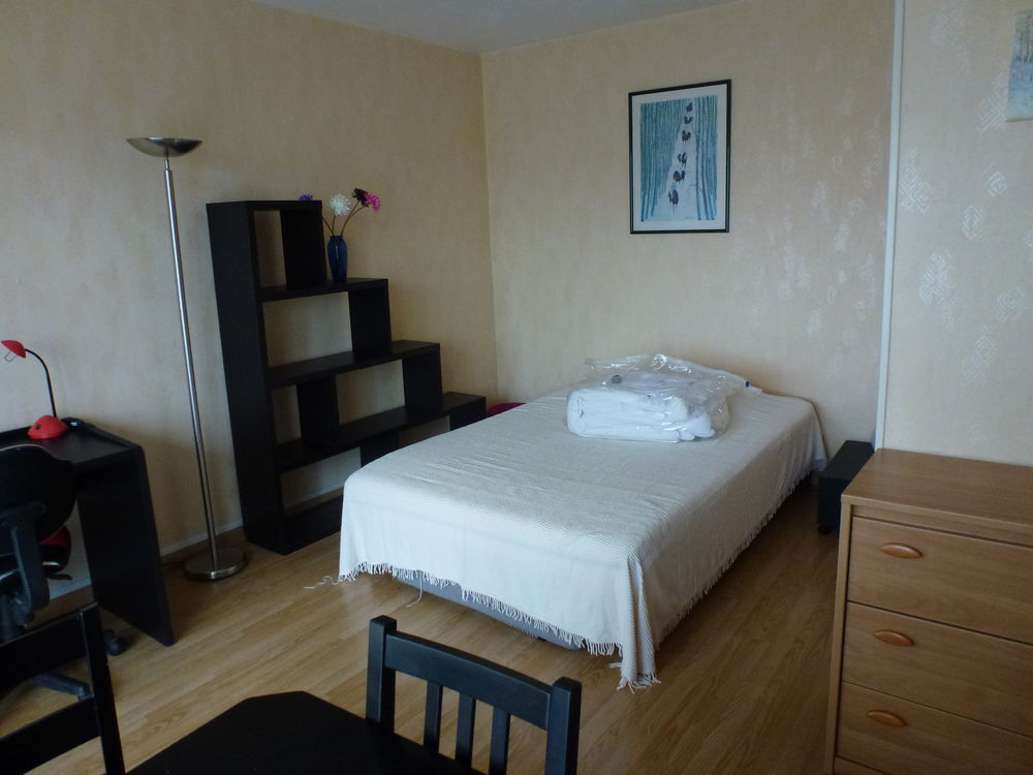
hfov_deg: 71.6
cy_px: 388
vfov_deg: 56.8
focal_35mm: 24
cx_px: 516
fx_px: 716
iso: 250
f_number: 3.3
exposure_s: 1/60
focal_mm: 4.3
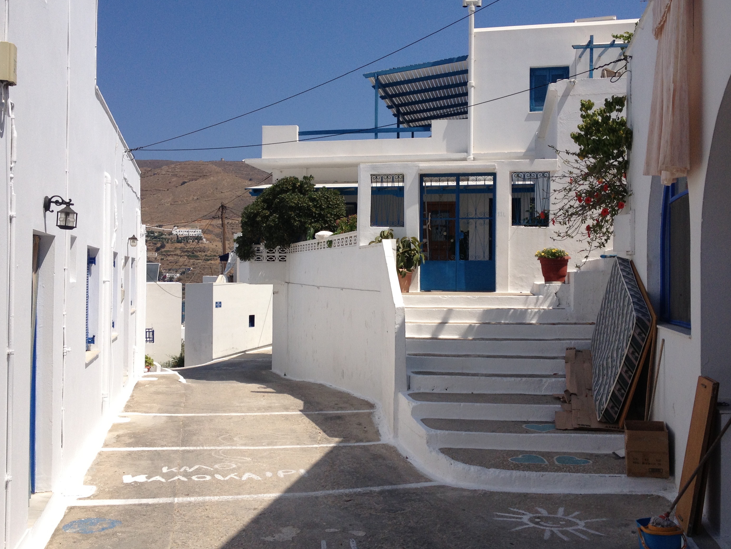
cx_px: 366
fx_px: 866
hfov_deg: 45.8
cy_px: 268
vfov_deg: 35.1
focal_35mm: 41
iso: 50
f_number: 2.4
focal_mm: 4.28
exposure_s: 1/3067
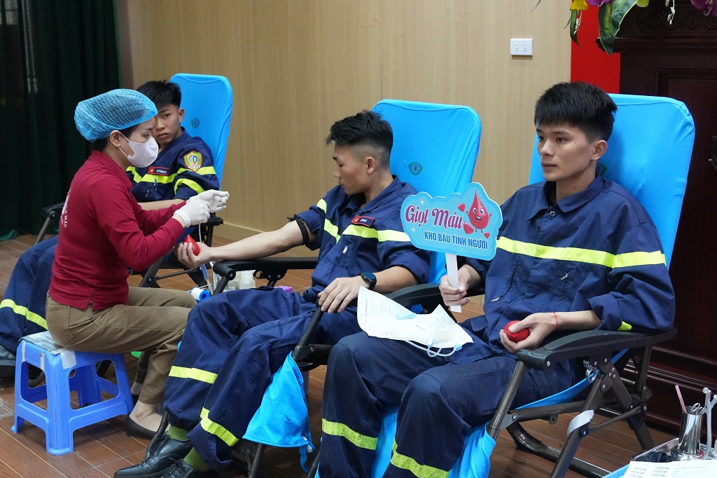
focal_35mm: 49
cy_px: 239
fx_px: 976
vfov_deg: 27.5
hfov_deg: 40.4
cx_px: 358
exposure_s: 1/160
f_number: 4
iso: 5000
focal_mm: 33
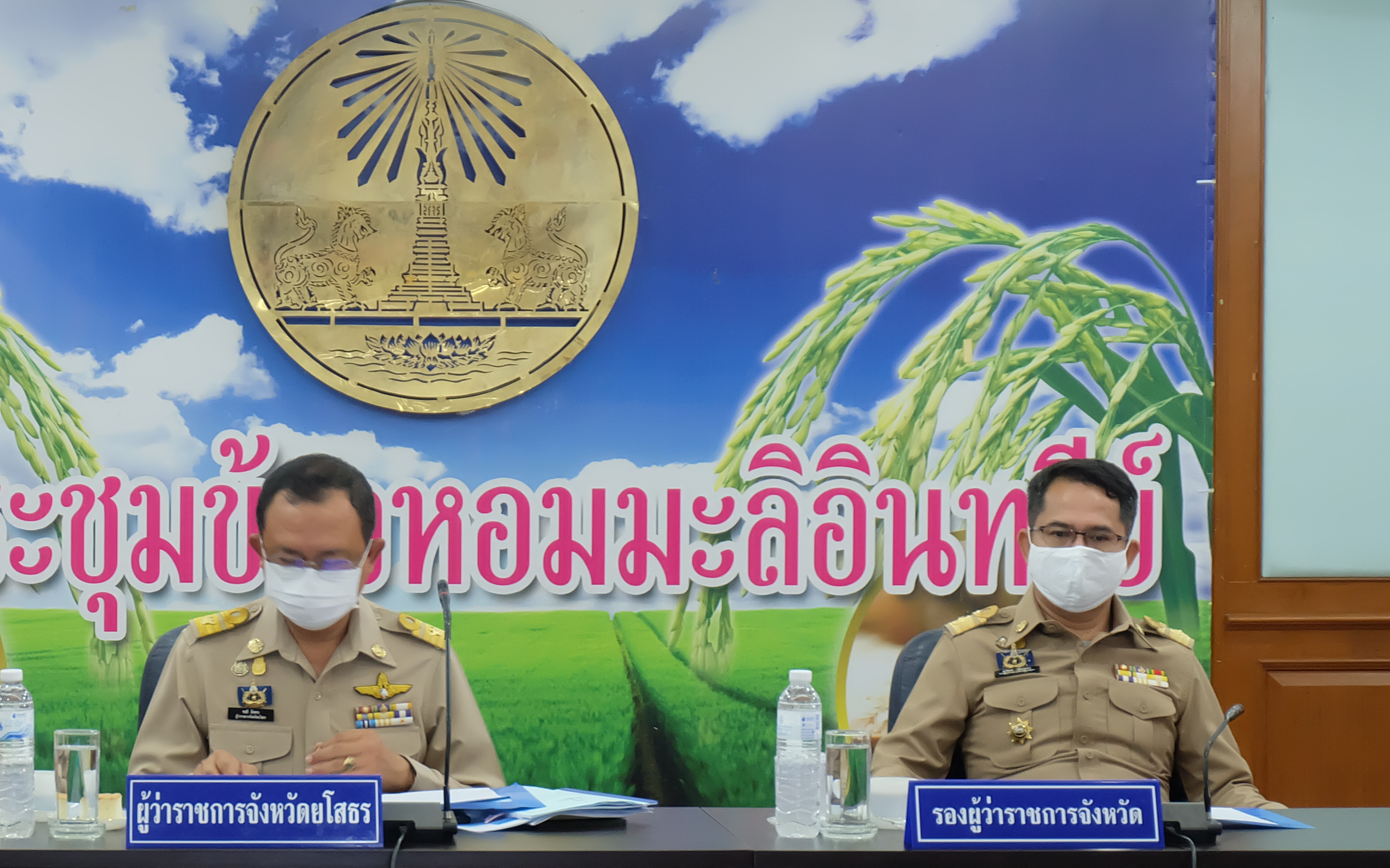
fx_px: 3826
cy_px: 472
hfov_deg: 20.4
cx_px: 335
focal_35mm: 101
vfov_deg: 13.0
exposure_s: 1/30
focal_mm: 41.8
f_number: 5.6
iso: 1600
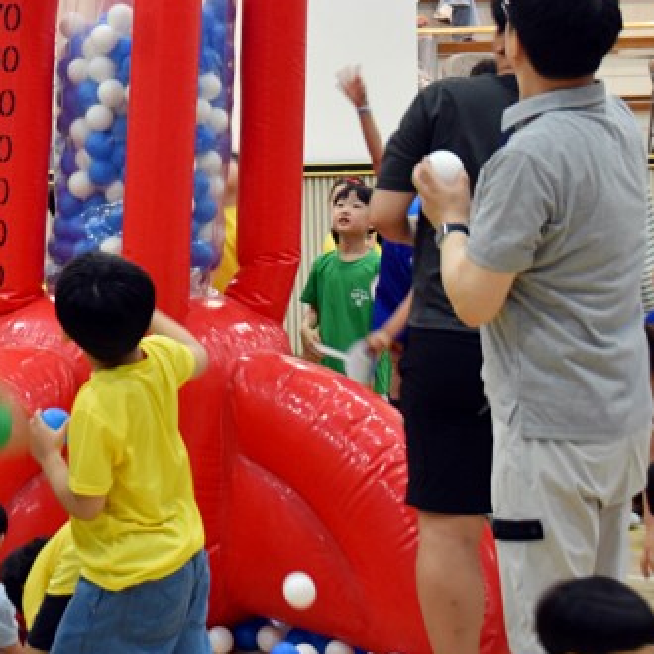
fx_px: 2971
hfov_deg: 12.3
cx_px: -75
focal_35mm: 139
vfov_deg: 12.5
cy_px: 163
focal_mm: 40
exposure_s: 1/60
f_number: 4.5
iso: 1000
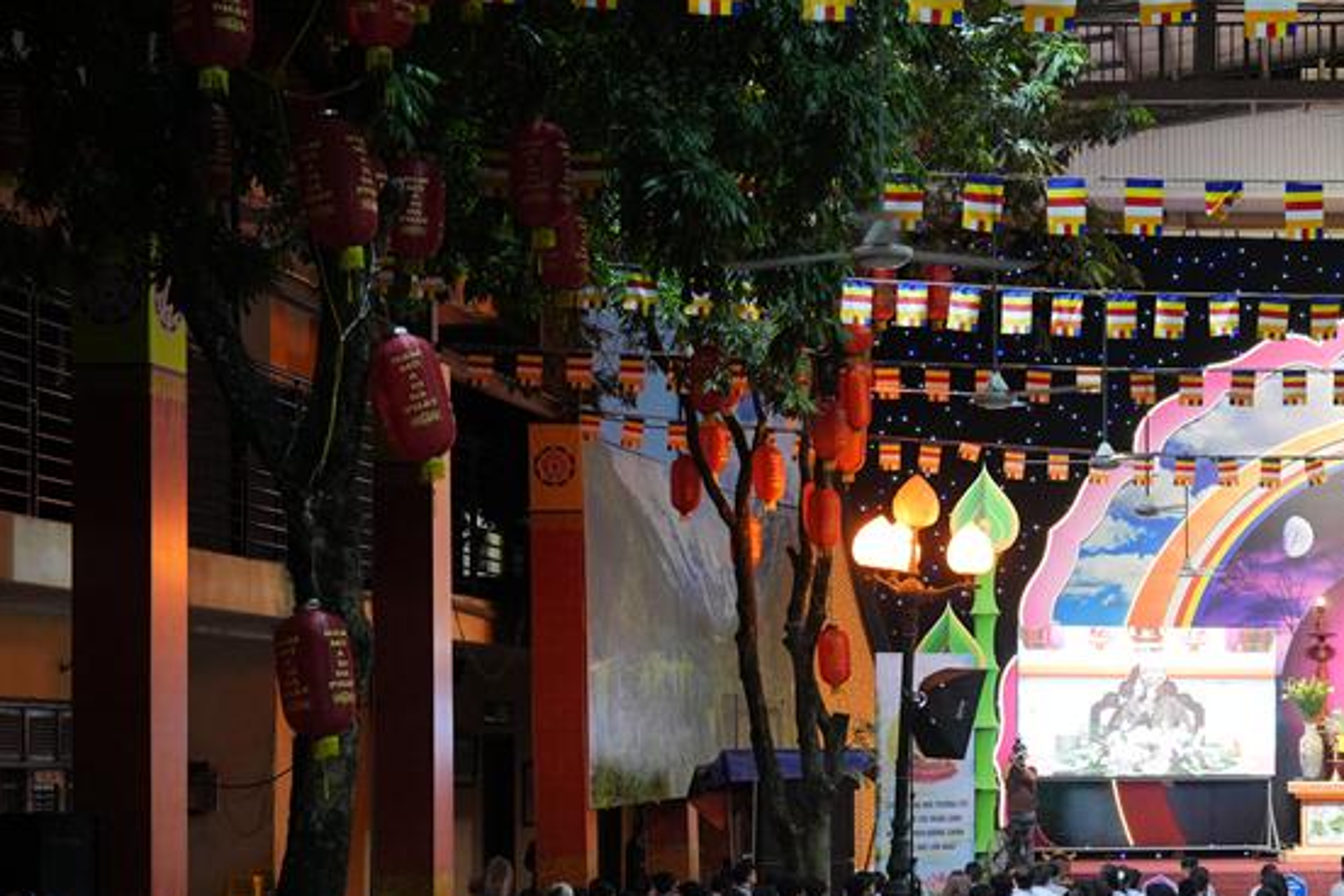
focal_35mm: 87
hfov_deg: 22.3
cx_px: 1419
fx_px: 3248
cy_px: 733
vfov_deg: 15.6
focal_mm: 40
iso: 1600
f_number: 4
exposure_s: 1/125
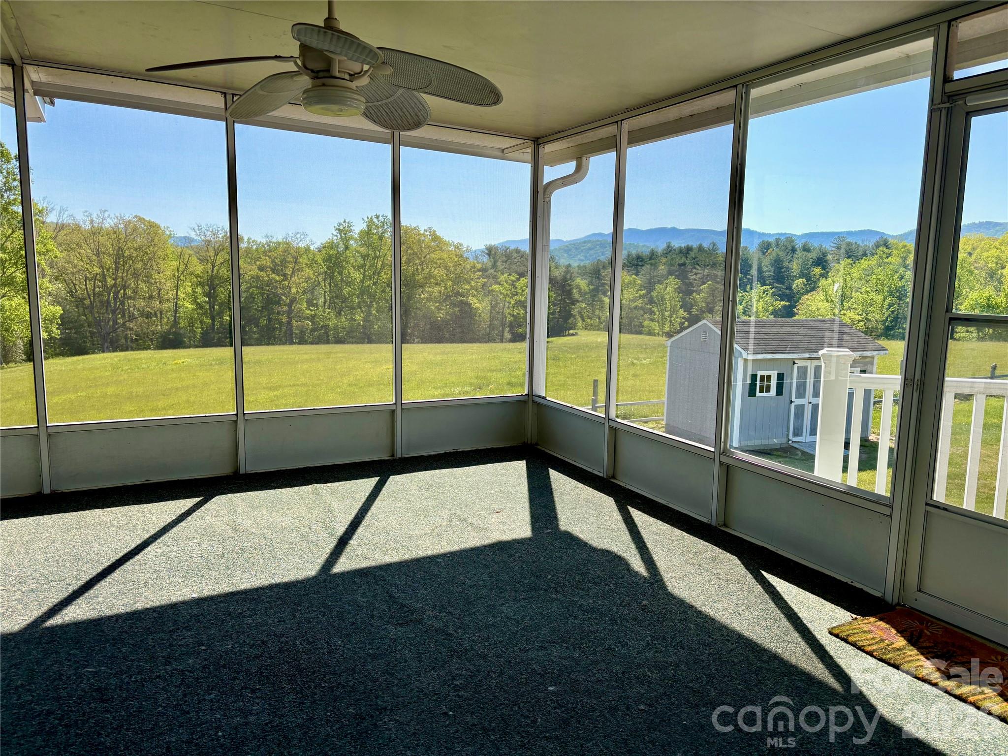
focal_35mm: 26
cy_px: 378
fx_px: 757
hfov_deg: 67.3
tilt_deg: -7.3
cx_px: 504
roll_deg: -1.3
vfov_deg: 53.1
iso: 64
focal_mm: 5.96
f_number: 1.6
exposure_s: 1/2075
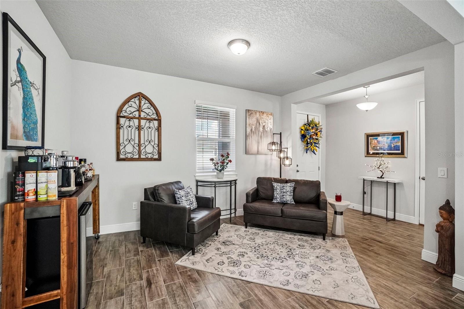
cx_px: 232
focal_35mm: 15
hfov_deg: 100.4
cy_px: 154
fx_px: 193
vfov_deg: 77.3
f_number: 8
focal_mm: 10
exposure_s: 1/30
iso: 1000
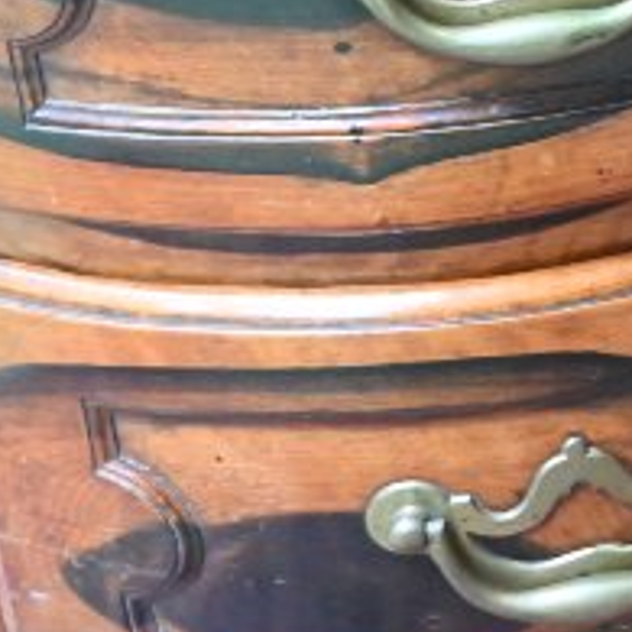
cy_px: -110
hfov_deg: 10.4
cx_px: 1296
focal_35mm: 153
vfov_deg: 11.2
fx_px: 3167
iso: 2800
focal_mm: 19.5
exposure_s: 1/125
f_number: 3.5
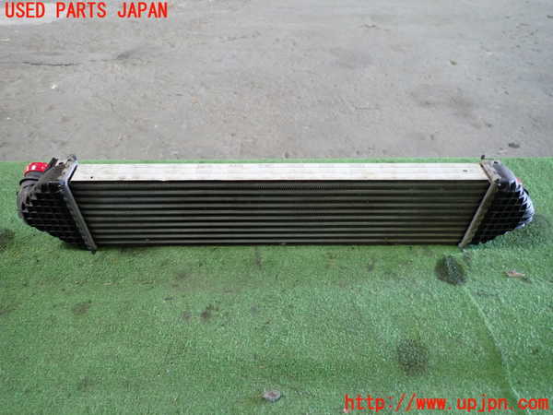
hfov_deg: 69.4
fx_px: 399
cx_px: 276
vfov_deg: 54.9
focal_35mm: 25
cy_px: 208
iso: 320
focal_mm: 4.5
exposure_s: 1/30
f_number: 2
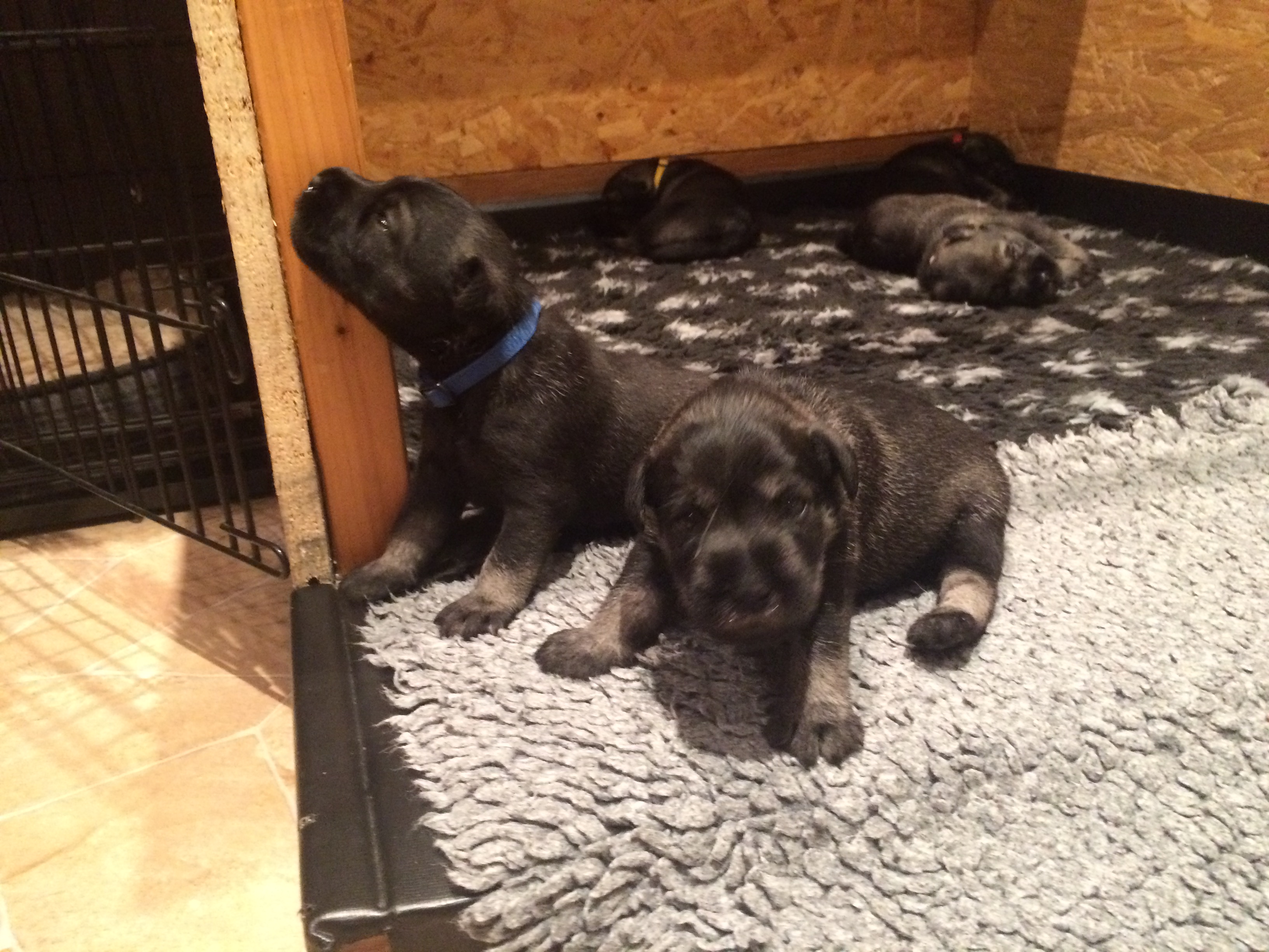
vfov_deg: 48.2
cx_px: 634
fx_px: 1063
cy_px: 476
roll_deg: +4.2
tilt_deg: -22.6
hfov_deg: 61.7
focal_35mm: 29
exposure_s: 1/17
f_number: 2.2
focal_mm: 4.15
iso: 320
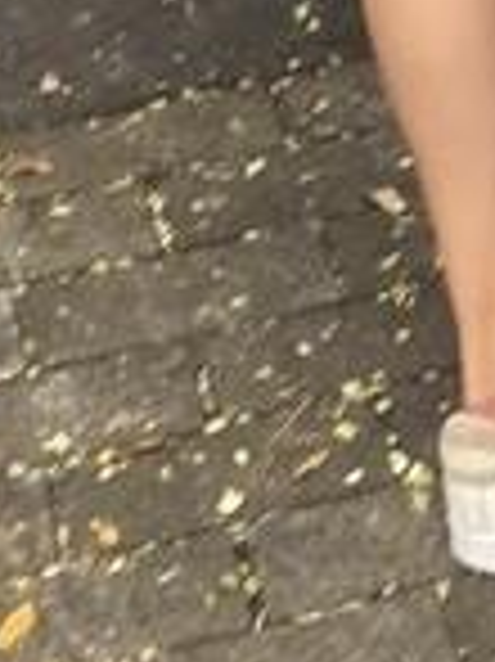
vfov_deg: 8.1
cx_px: 954
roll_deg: +0.6
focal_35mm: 202
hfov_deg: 7.1
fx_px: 3857
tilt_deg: -7.7
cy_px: -1477
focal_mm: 4.15
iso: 32
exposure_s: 1/60
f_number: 2.2
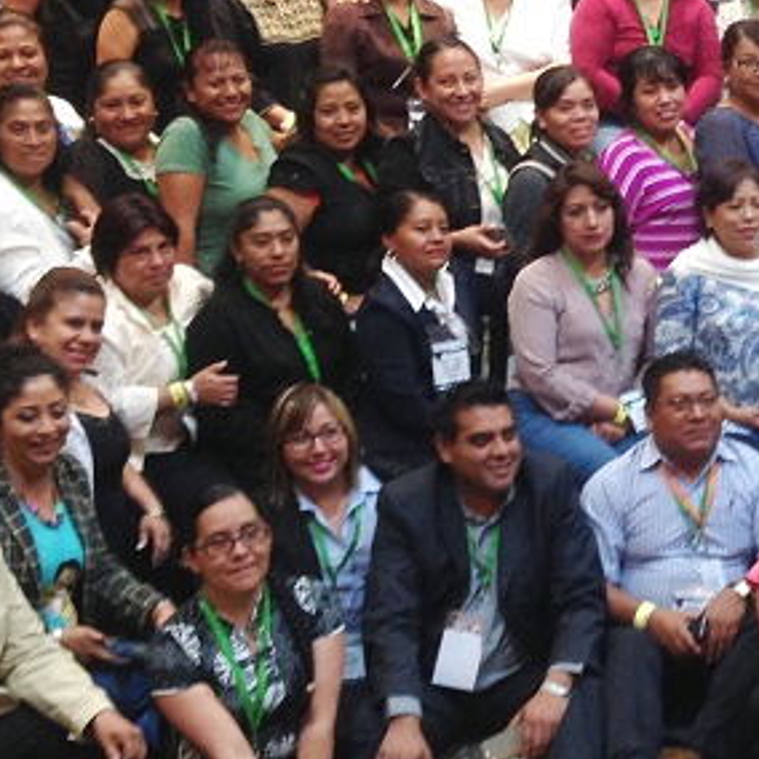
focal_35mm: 87
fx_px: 2158
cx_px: 850
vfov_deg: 19.9
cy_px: 255
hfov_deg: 19.1
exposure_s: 1/15
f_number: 2.4
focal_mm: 4.28
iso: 160
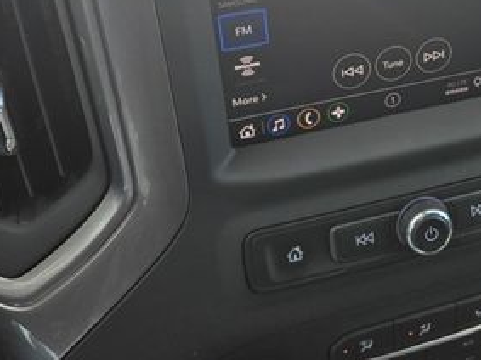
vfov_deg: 27.3
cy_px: 61
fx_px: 722
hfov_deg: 35.9
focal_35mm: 52
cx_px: 371
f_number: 1.8
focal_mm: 5.4
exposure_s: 1/268
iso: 25
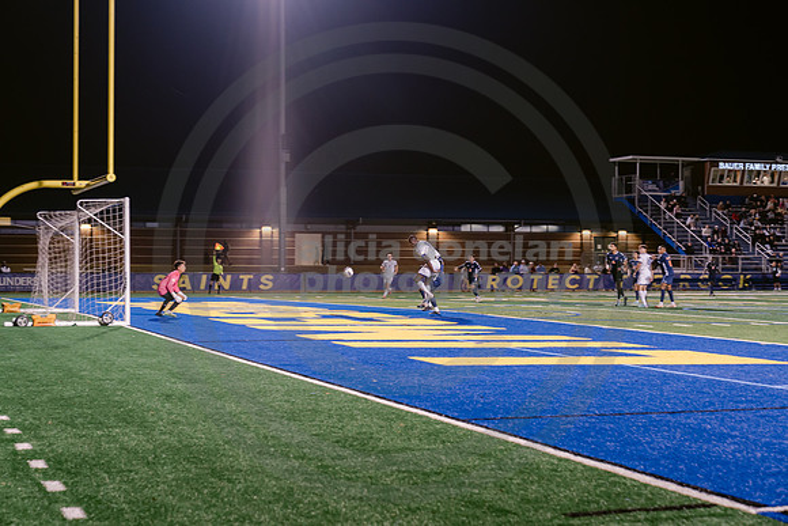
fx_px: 1357
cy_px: 263
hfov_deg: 32.4
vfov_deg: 21.9
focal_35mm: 62
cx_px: 394
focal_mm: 62
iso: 2500
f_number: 4
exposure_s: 1/160
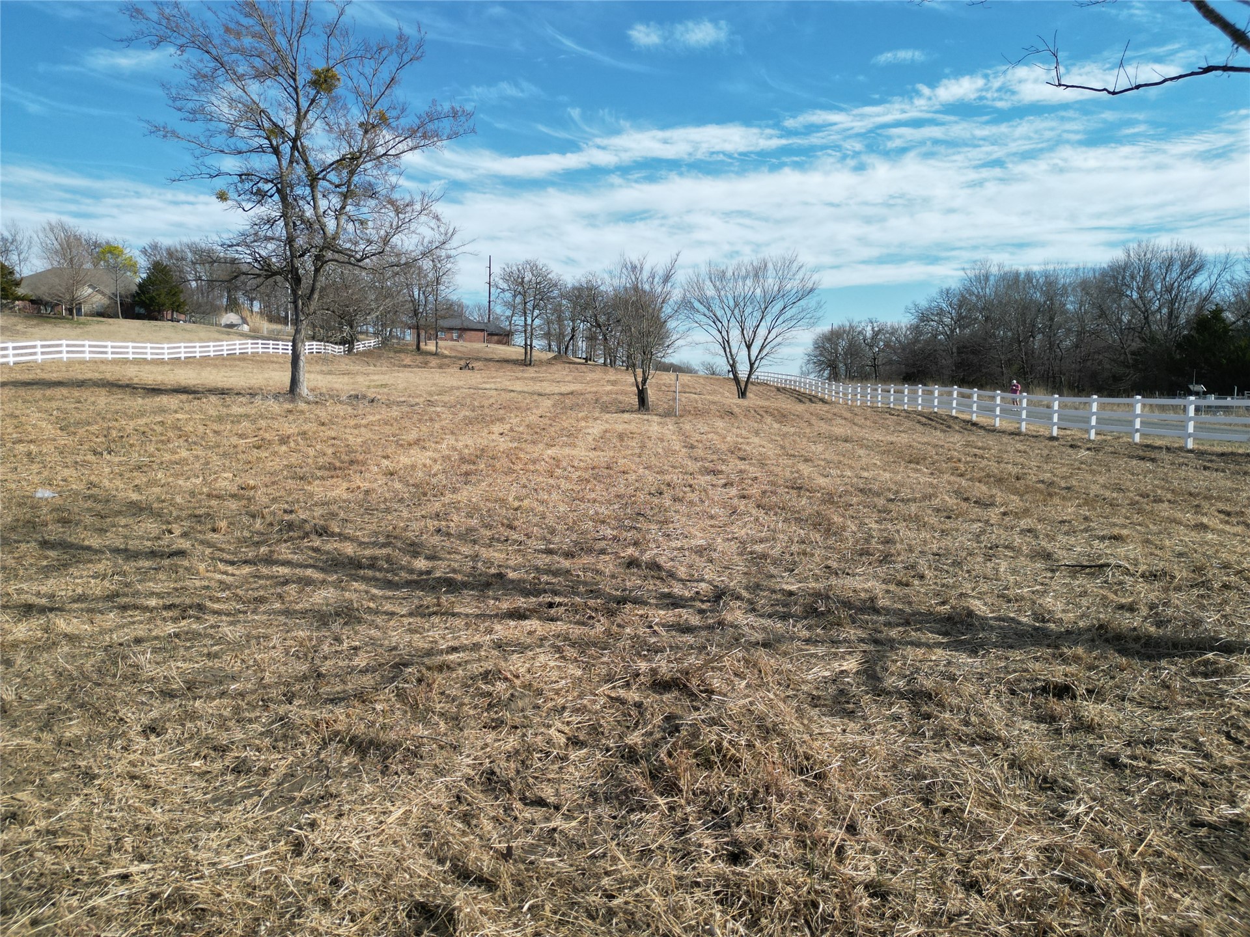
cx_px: 625
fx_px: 867
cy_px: 468
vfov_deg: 56.8
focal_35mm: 24
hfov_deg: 71.6
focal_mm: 6.72
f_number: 1.7
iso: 130
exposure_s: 1/2500
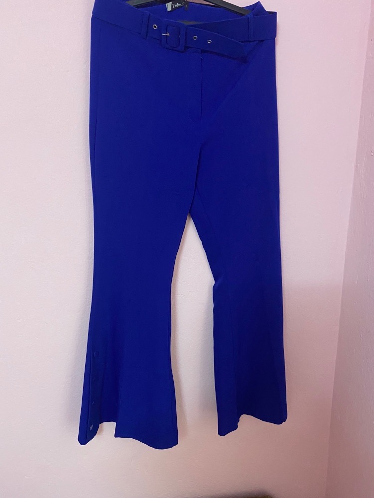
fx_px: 375
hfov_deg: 53.1
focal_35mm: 26
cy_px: 249
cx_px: 187
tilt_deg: -12.5
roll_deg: +1.1
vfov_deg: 67.3
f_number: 1.8
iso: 400
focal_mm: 4.25
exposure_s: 1/33
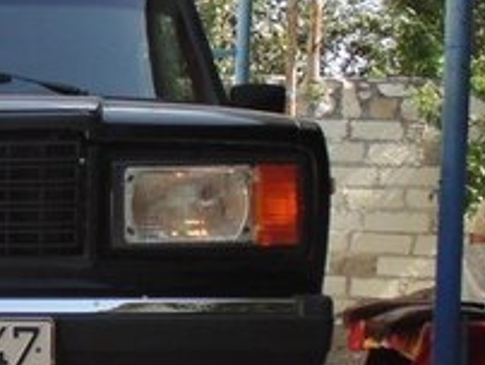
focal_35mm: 111
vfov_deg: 13.2
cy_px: 369
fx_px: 1557
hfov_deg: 16.1
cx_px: -264
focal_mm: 6.1
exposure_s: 1/250
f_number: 3.3
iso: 80
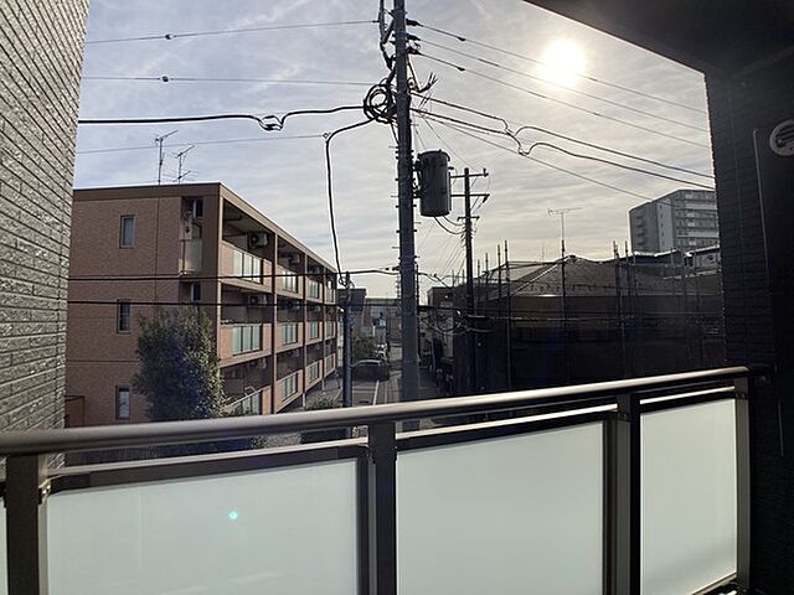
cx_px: 397
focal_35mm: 28
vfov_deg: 49.7
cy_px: 298
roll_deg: +0.0
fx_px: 642
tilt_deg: +3.8
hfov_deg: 63.4
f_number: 1.8
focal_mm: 3.99
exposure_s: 1/5348
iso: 25
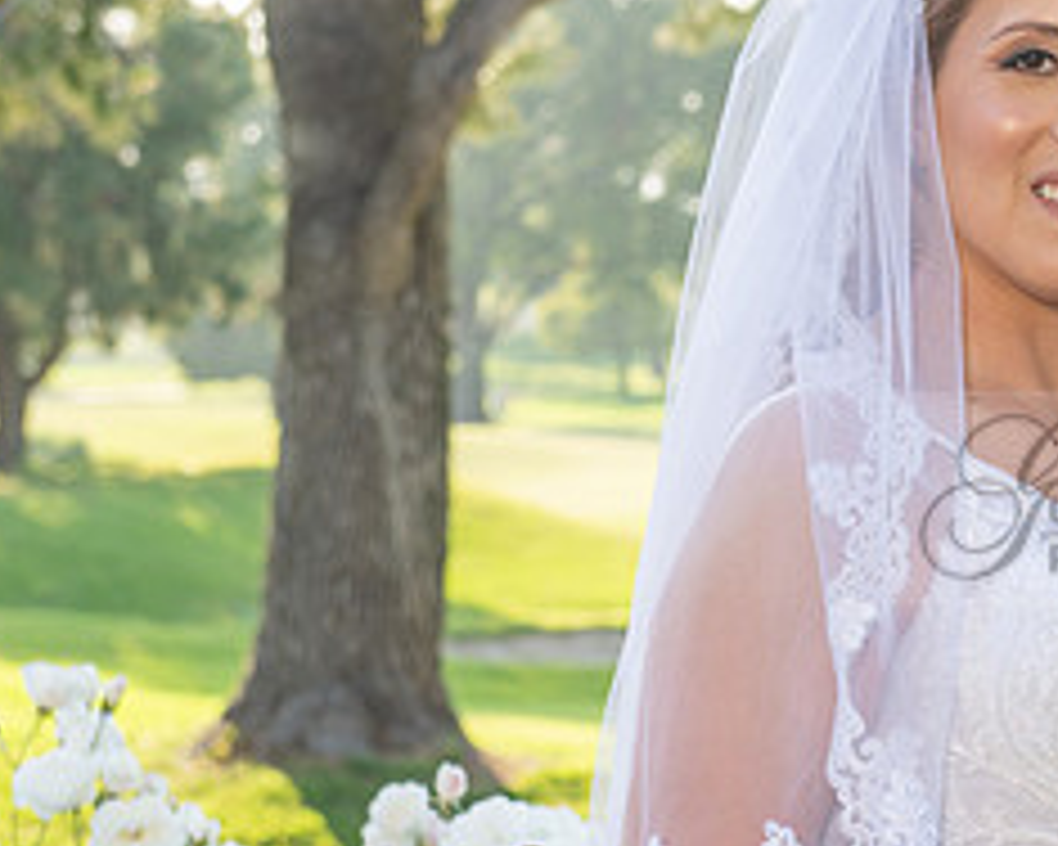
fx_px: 5668
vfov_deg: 8.5
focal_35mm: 181
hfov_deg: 10.6
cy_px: 597
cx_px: 1124
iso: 200
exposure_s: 1/160
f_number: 6.3
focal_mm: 70
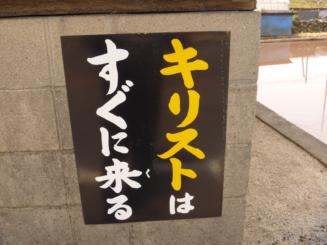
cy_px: 122
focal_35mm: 35
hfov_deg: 52.6
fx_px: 331
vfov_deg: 40.7
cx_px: 164
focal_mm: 6.3
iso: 80
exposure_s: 1/160
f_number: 3.5
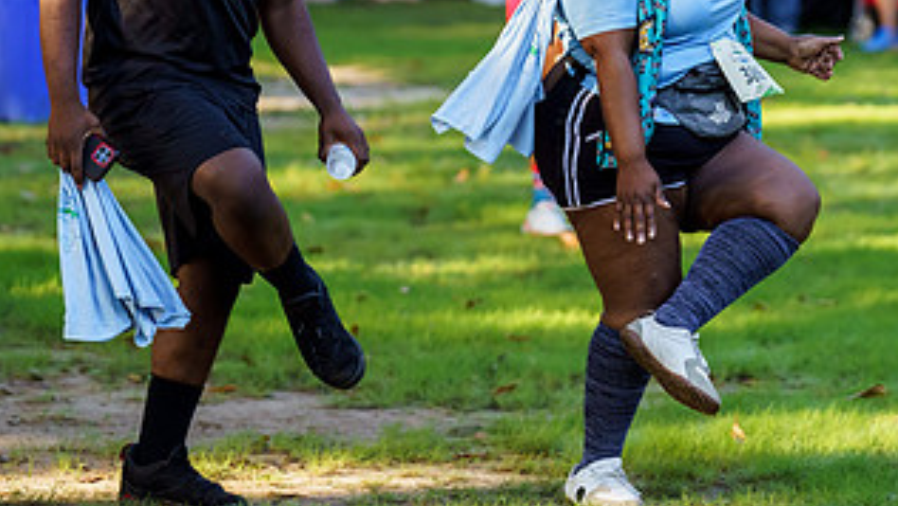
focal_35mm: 258
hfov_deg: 8.4
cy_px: -4
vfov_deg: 4.7
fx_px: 6145
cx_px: 571
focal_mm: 134
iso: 1000
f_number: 2.8
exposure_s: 1/1250
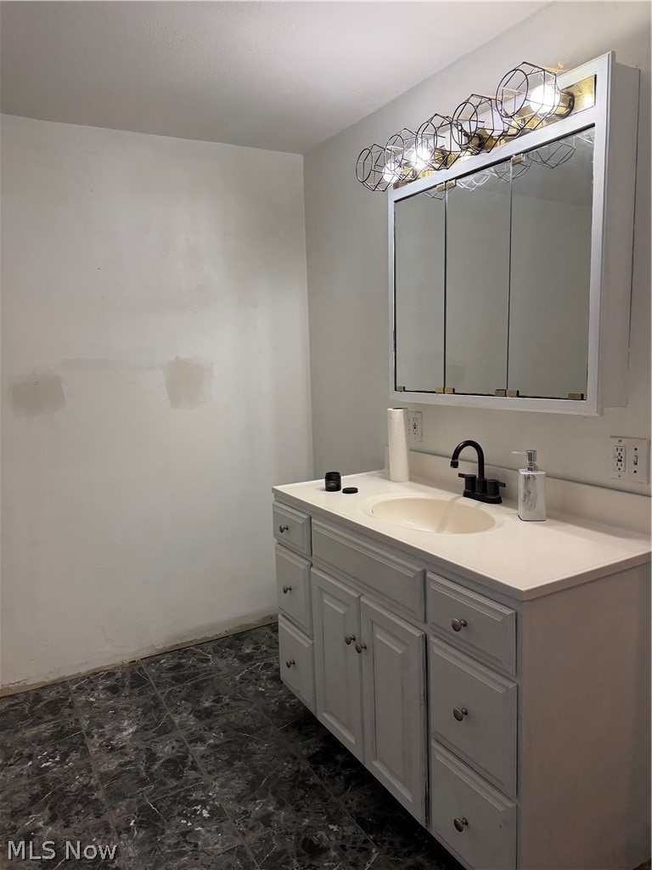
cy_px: 435
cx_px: 326
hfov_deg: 56.8
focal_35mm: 24
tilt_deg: -8.4
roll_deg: +2.0
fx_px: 603
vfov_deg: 71.6
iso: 200
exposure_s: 1/120
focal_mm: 6.76
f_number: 1.78
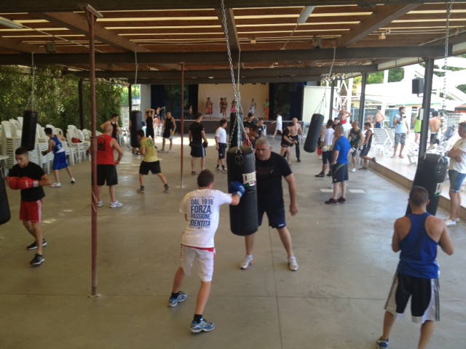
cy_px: 174
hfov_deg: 52.6
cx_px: 233
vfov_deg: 40.7
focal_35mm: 35
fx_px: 471
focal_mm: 4.28
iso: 80
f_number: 2.4
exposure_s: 1/120
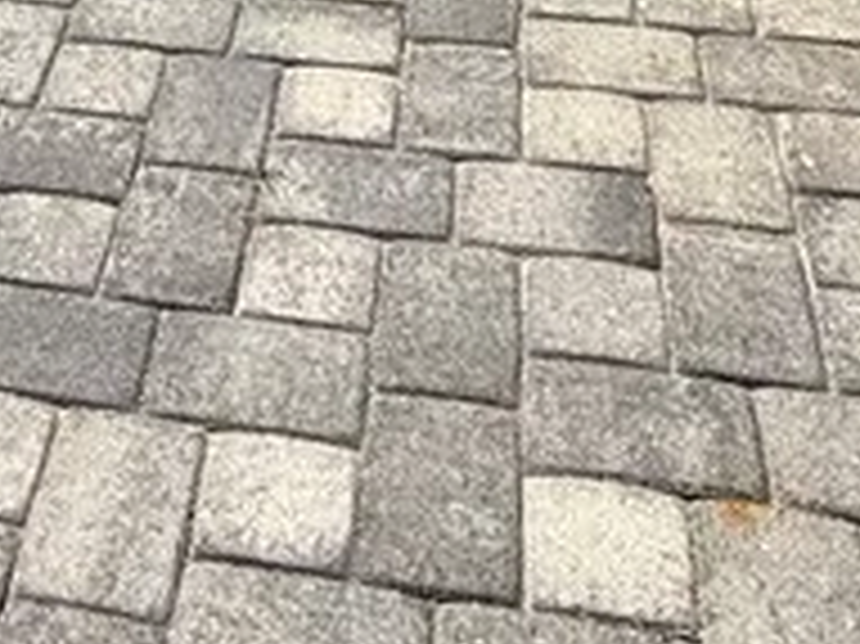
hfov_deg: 25.2
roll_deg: +2.8
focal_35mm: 75
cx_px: 90
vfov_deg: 14.1
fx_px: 1862
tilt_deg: -5.7
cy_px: -869
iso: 50
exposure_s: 1/2024
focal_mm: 2.22
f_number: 2.2
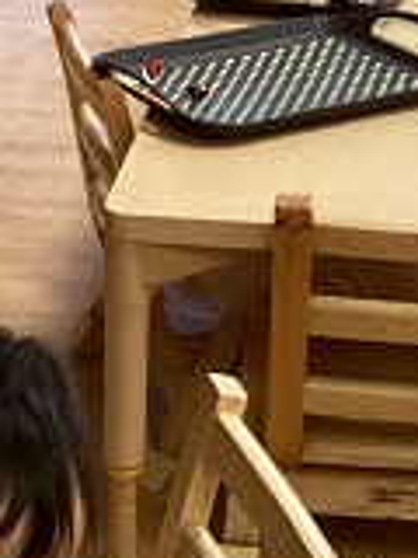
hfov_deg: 11.4
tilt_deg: -38.0
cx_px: 31
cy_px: 851
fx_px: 2077
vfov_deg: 14.2
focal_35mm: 129
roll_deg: +0.5
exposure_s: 1/60
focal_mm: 3.3
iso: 200
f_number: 2.4
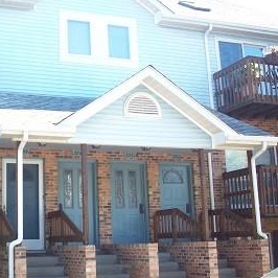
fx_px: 536
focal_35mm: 59
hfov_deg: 28.3
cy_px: 125
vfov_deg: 29.1
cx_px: 46
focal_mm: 6.2
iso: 80
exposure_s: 1/125
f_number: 2.8
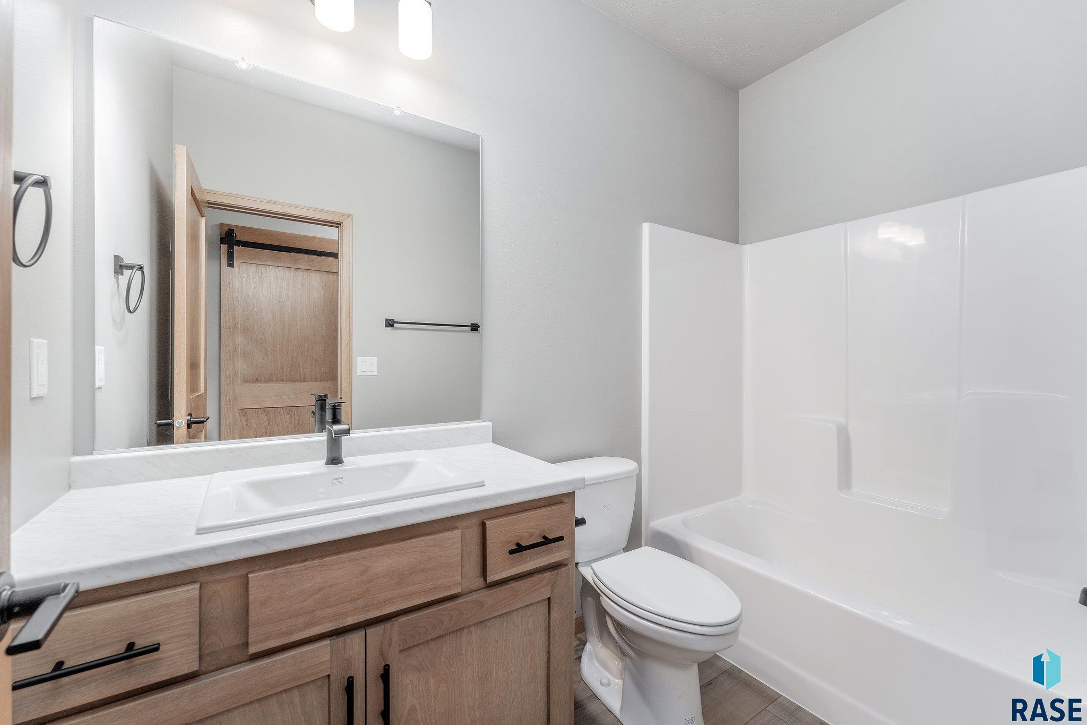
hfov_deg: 104.3
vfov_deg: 81.2
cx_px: 544
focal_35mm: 14
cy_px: 362
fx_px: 423
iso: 400
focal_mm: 14
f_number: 8
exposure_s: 1/6
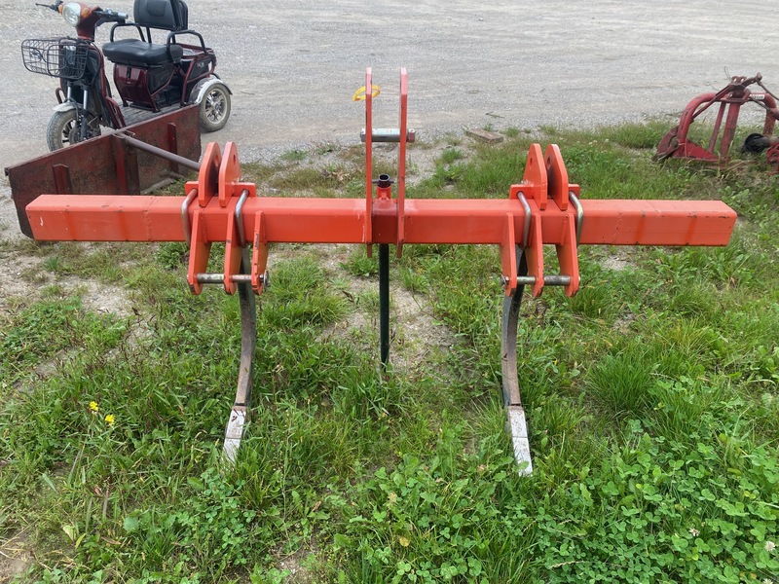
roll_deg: +0.0
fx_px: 585
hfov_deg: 67.3
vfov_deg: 53.1
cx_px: 390
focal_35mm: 26
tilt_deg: -31.3
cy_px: 292
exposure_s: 1/192
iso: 32
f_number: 1.8
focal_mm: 4.25
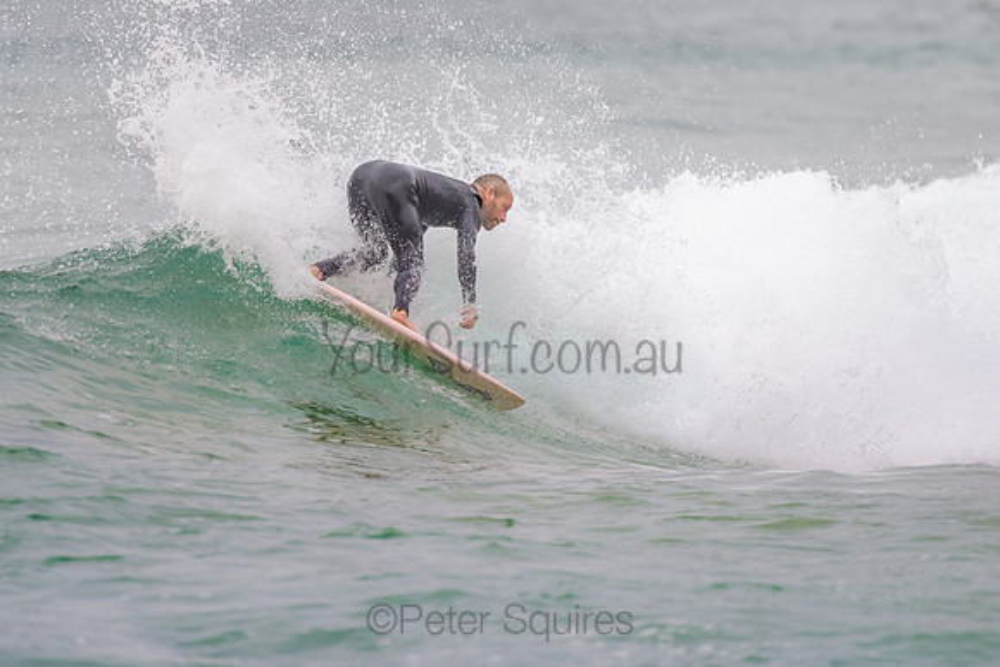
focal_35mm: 613
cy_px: 259
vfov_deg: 2.2
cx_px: 406
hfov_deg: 3.4
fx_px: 17029
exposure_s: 1/800
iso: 320
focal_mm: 500
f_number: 5.6
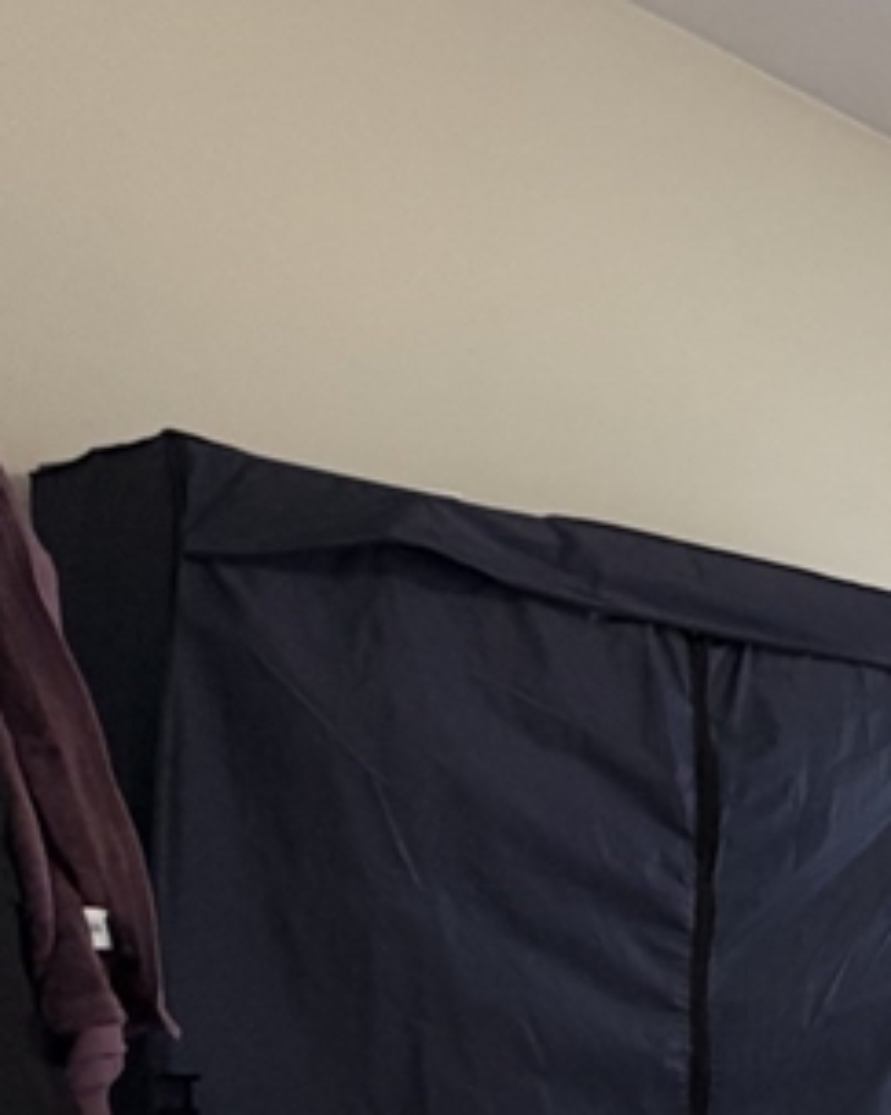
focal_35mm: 46
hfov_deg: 20.3
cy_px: 917
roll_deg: -3.7
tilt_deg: -1.9
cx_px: 1694
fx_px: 1517
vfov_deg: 38.6
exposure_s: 1/120
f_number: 2.2
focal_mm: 2.22
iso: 320
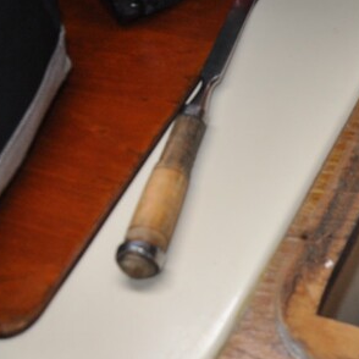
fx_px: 915
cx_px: 592
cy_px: 131
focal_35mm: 78
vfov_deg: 22.1
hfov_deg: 18.6
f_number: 3.5
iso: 560
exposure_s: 1/125
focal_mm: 18
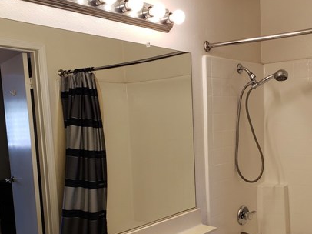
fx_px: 369
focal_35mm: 41
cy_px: 164
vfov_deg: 34.6
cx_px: 183
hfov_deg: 45.6
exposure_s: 1/60
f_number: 2.4
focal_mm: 4.3
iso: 80
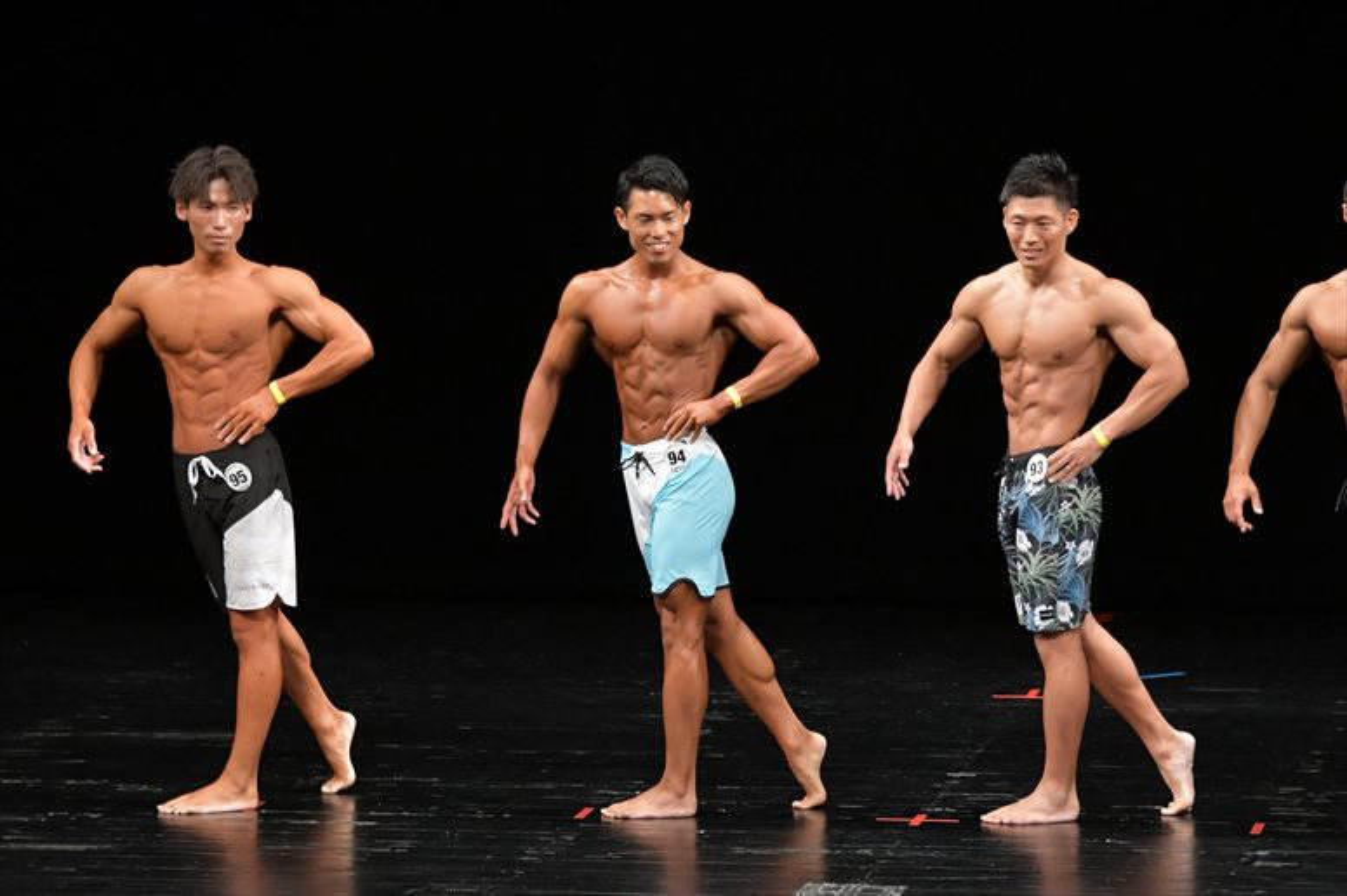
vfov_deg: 6.1
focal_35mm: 225
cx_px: 674
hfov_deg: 9.2
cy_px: 448
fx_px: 8415
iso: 3200
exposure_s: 1/400
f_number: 5.6
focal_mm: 150
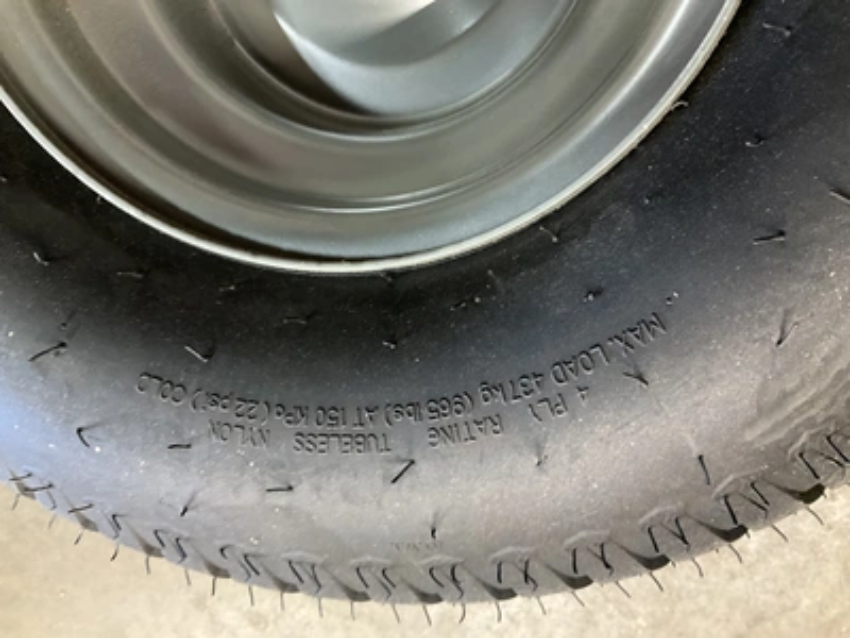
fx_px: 712
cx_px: 425
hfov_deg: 61.7
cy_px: 319
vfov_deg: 48.2
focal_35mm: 29
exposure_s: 1/30
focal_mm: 3
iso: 250
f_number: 1.8
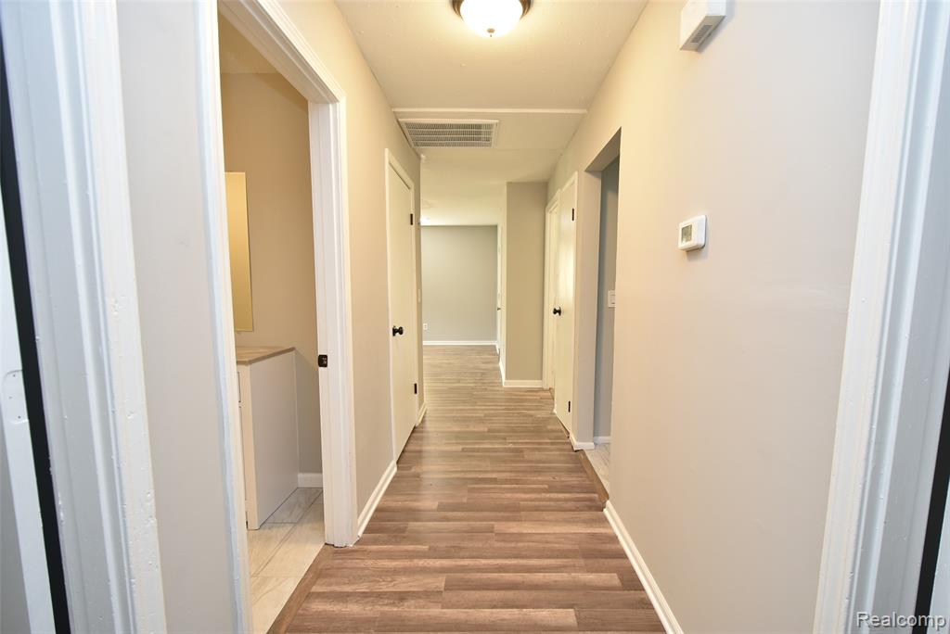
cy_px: 317
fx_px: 396
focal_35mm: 15
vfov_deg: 77.4
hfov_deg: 100.4
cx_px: 475
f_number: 4.5
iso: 250
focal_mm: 10
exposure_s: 1/20
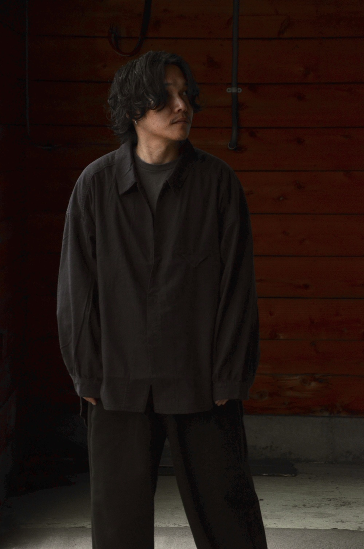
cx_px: 182
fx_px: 1964
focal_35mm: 129
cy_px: 274
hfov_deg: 10.6
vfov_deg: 15.9
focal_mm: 86
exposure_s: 1/60
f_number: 5.6
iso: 1000
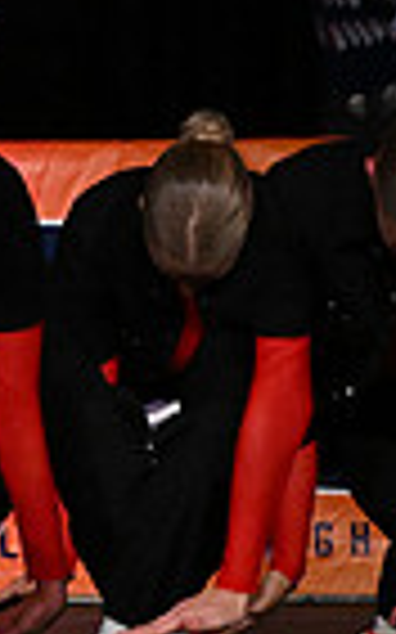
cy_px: 144
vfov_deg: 2.8
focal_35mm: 754
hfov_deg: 1.7
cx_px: -814
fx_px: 13033
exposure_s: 1/1000
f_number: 4
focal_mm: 120
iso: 8000
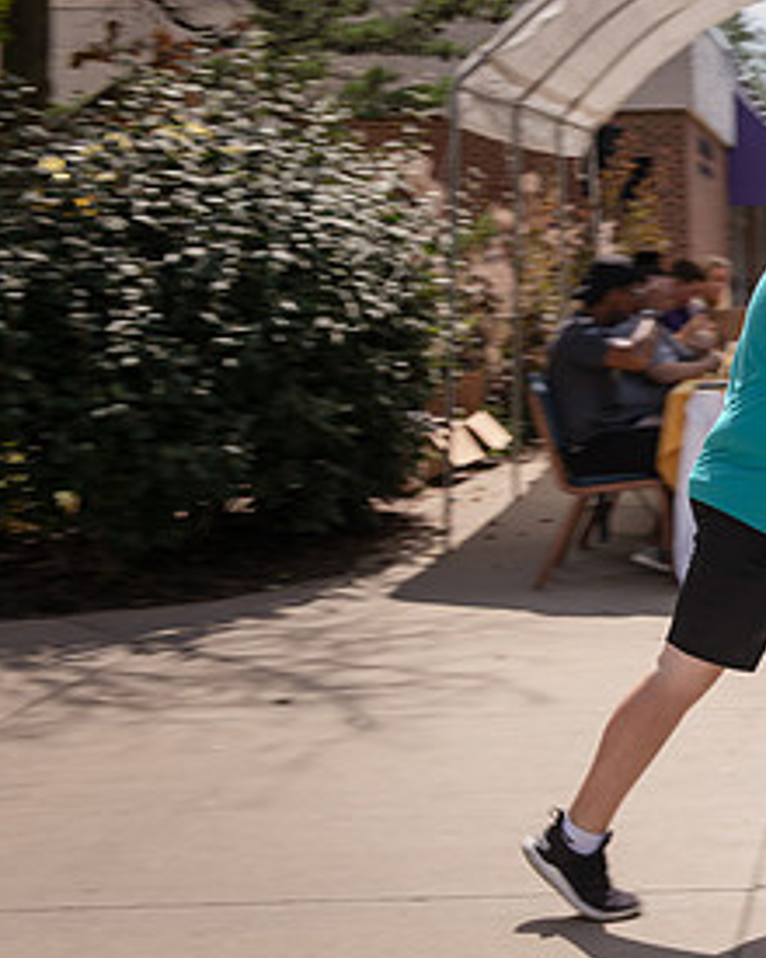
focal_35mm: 95
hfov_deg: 15.5
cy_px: 462
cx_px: 944
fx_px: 2692
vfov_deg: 20.2
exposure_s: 1/80
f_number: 8
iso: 31
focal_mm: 48
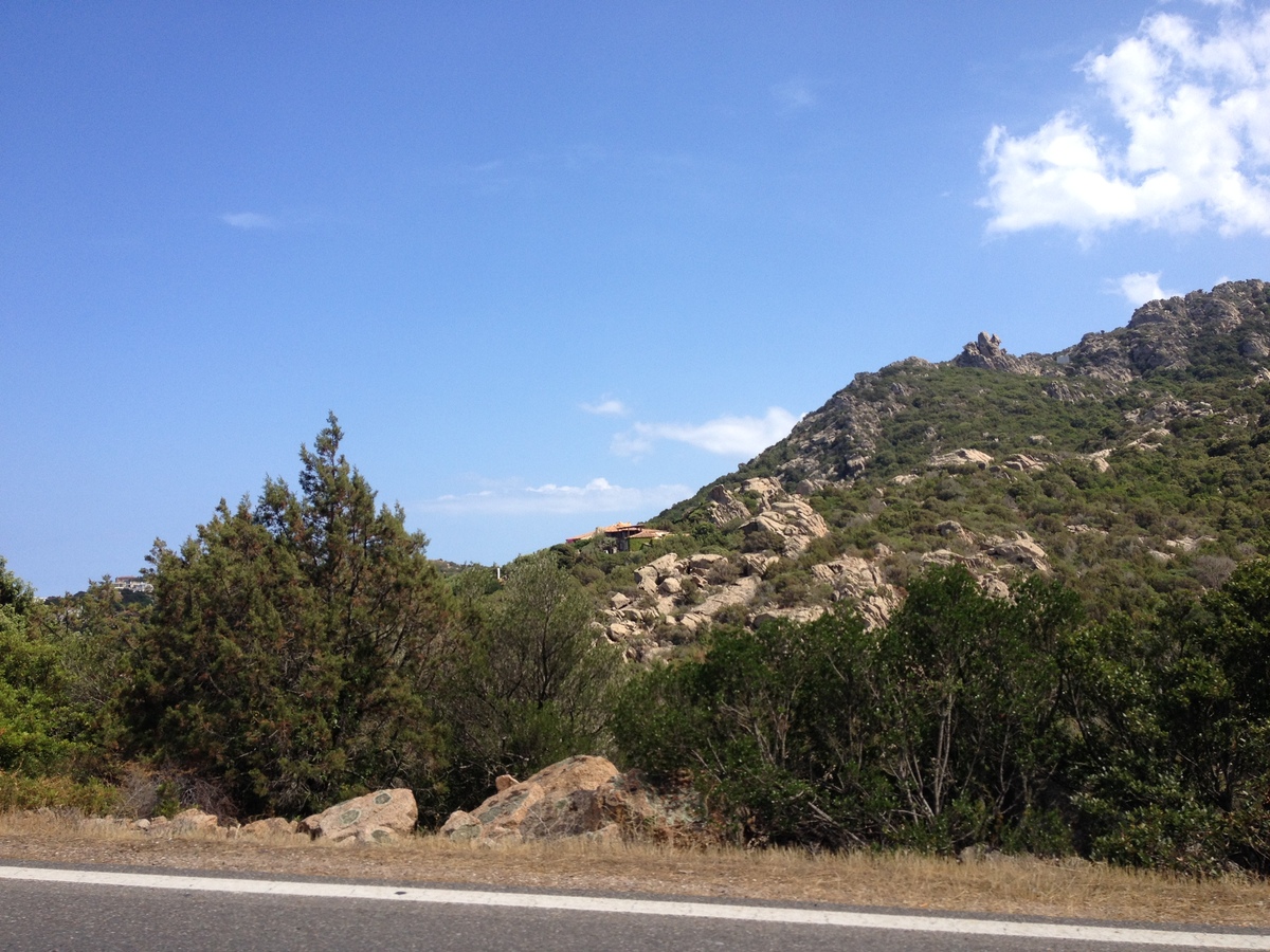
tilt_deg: +2.8
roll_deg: +1.4
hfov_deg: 52.6
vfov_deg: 40.7
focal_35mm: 35
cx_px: 635
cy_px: 476
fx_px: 1284
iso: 50
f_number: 2.4
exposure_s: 1/1284
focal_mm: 4.28
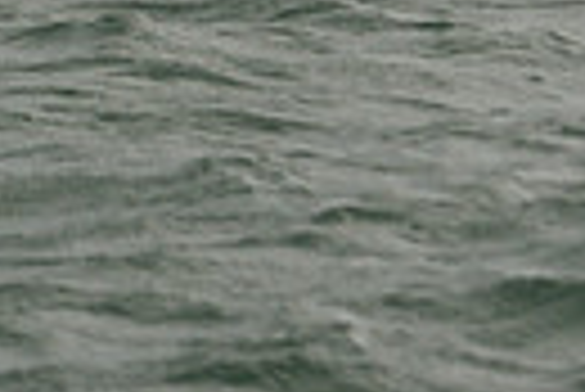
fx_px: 7239
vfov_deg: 3.0
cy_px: -879
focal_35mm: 445
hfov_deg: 4.6
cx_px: 137
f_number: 5.6
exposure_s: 1/640
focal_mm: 100
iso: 250
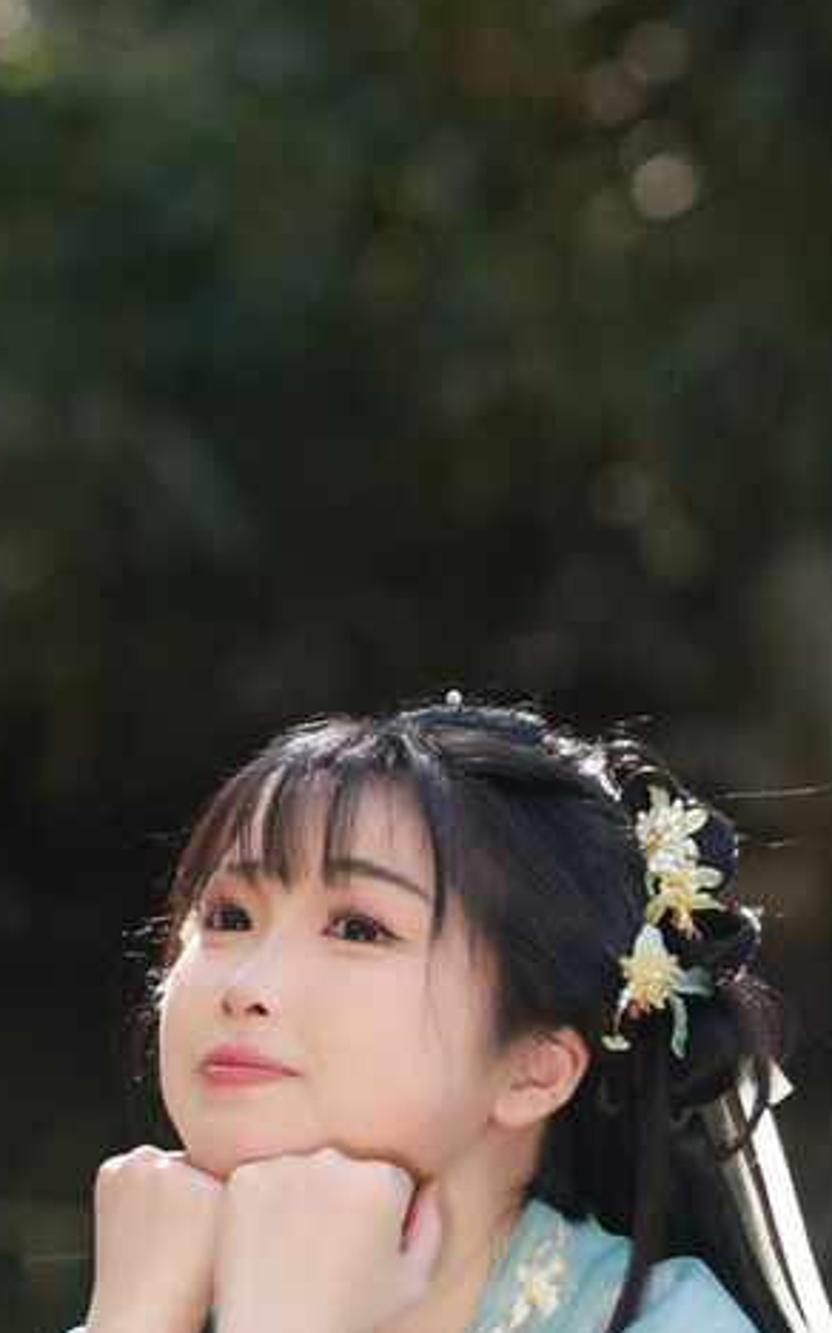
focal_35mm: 422
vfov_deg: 5.0
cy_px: 1178
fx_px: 15329
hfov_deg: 3.1
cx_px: 228
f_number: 2.8
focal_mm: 124
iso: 500
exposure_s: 1/320
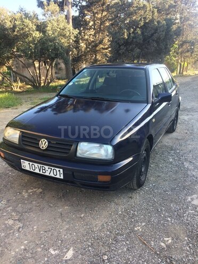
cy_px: 132
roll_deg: +4.1
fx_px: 221
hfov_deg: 48.2
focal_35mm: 29
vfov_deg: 61.7
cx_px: 99
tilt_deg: -16.9
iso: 32
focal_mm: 4.15
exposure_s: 1/129
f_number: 2.2
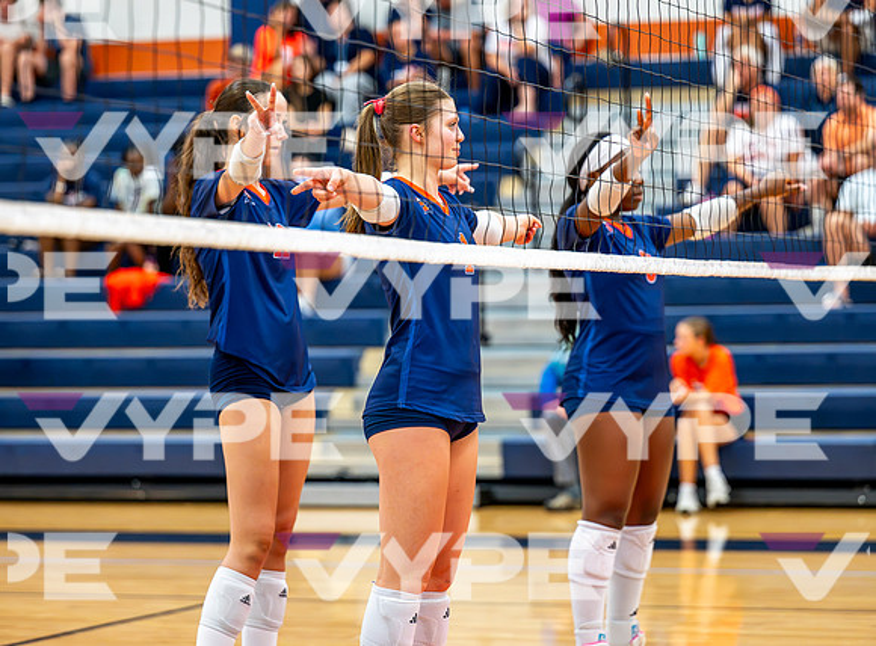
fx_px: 3235
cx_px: 438
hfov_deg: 15.4
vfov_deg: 11.4
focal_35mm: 129
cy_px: 306
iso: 5000
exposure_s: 1/800
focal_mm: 110
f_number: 2.8
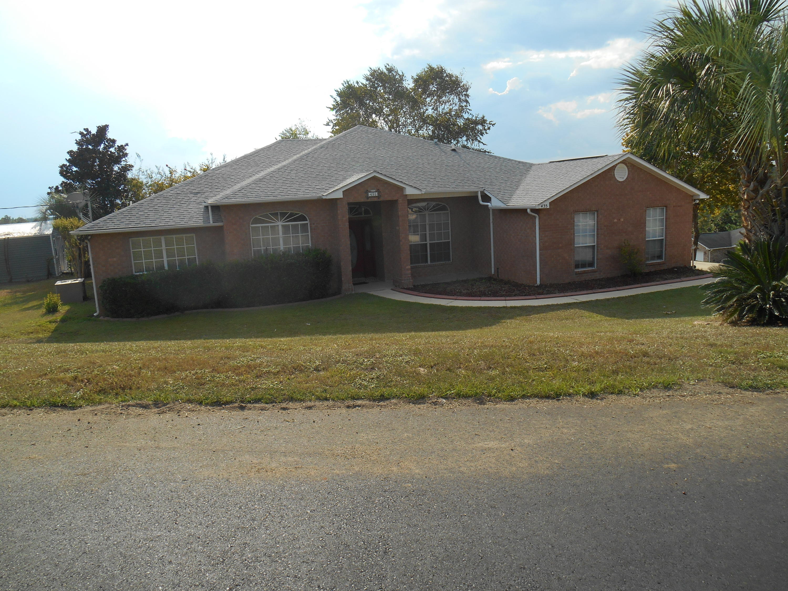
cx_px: 394
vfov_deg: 53.1
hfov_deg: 67.3
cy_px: 296
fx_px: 592
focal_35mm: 26
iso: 80
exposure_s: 1/800
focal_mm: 4.7
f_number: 3.4
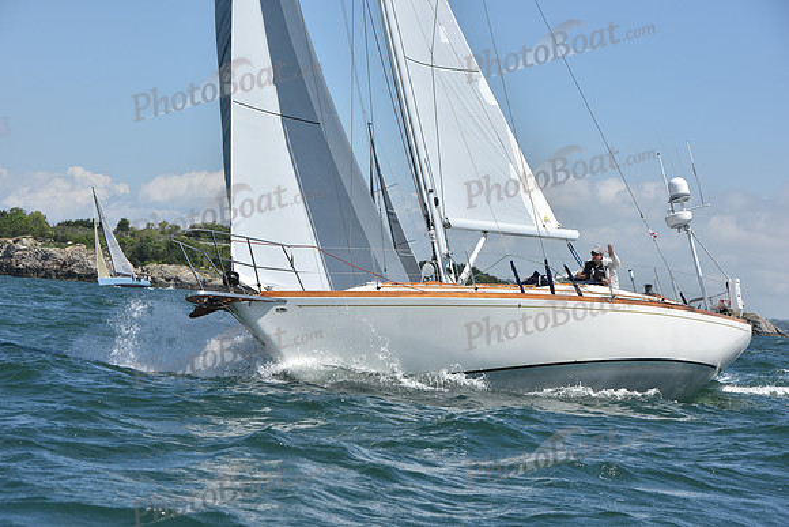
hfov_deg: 20.4
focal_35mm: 100
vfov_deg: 13.7
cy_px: 264
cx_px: 394
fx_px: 2192
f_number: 8
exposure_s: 1/1250
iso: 250
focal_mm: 100
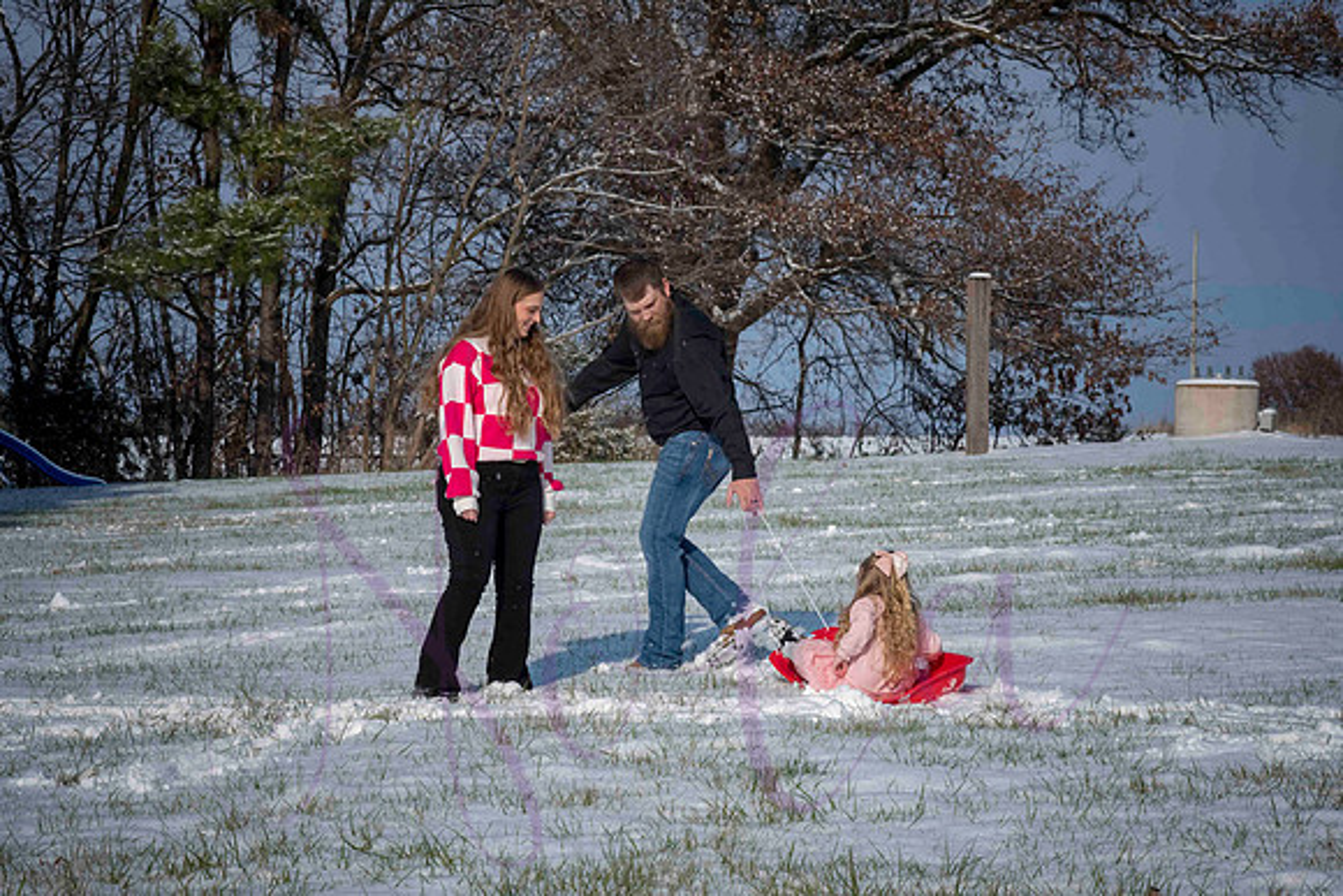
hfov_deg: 17.1
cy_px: 448
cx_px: 672
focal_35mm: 120
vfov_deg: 11.4
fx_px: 4478
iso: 640
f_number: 16
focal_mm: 120
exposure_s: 1/1000
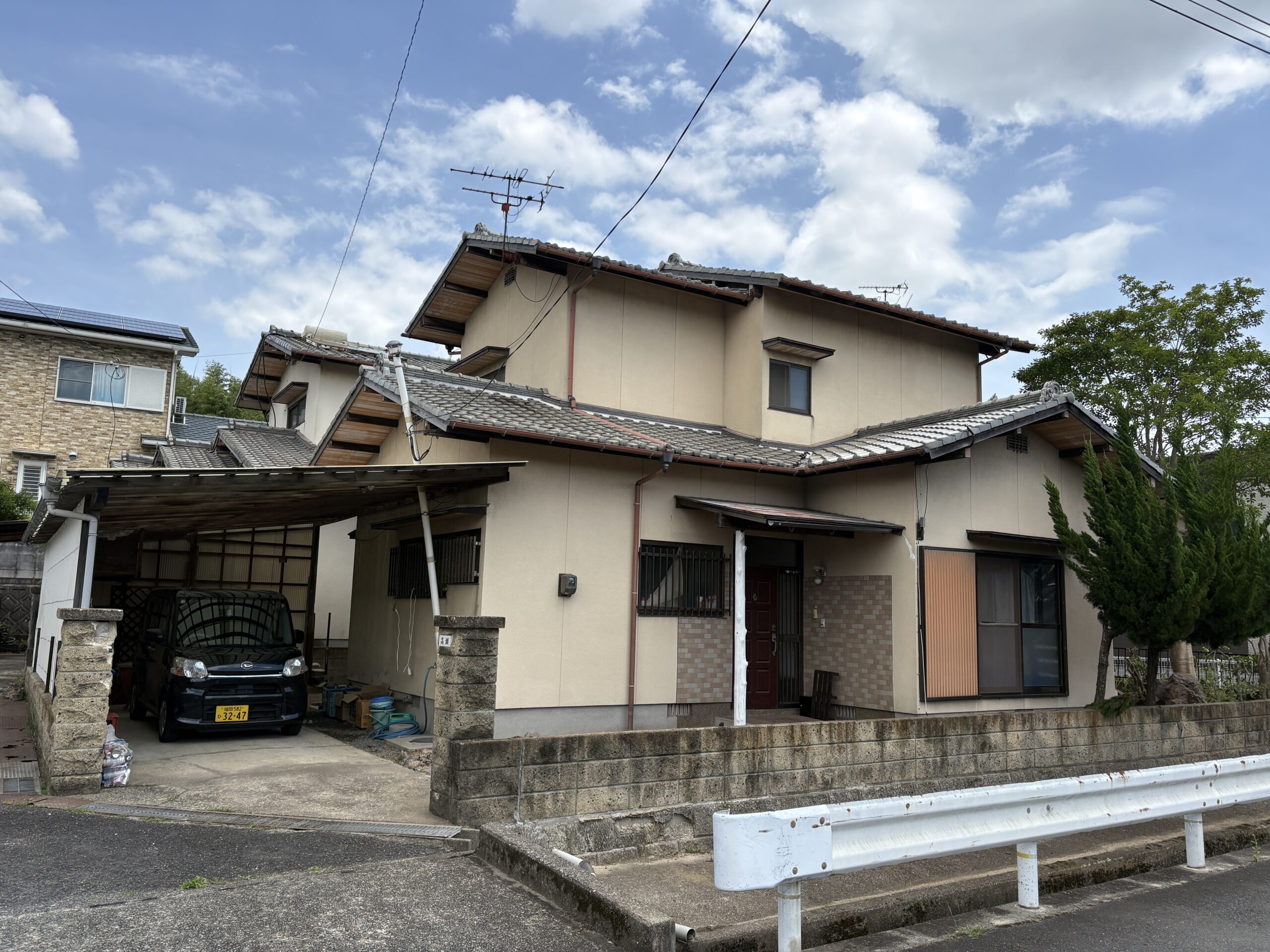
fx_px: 954
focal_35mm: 26
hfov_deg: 67.3
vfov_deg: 53.1
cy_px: 476
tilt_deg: +8.5
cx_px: 635
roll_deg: -0.3
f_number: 1.6
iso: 50
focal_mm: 5.96
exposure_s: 1/3448
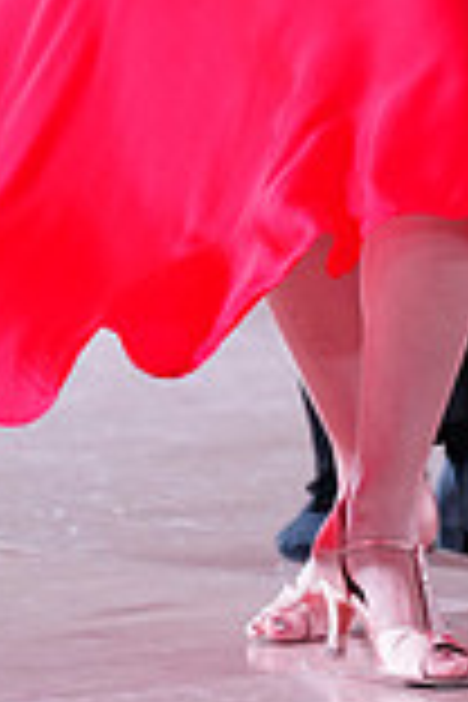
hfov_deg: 1.8
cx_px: 263
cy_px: -288
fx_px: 14546
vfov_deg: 2.8
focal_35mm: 746
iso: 2000
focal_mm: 200
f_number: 2.8
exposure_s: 1/500
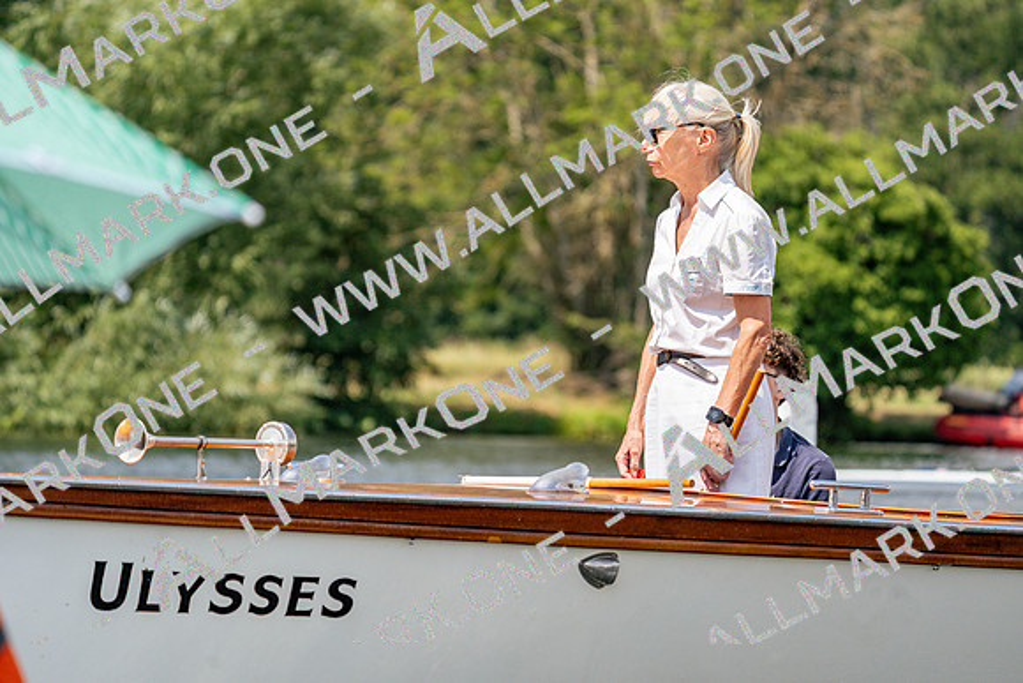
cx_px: 512
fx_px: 6253
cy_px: 342
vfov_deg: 6.2
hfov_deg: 9.4
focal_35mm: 220
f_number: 5.6
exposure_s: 1/1600
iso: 250
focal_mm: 220
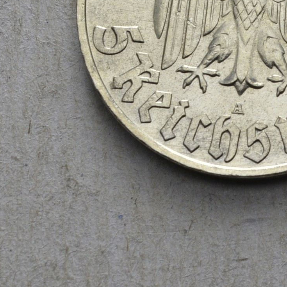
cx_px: 417
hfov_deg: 7.4
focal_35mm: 234
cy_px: 1
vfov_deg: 7.4
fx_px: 2199
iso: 400
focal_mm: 55
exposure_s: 1/250
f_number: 14
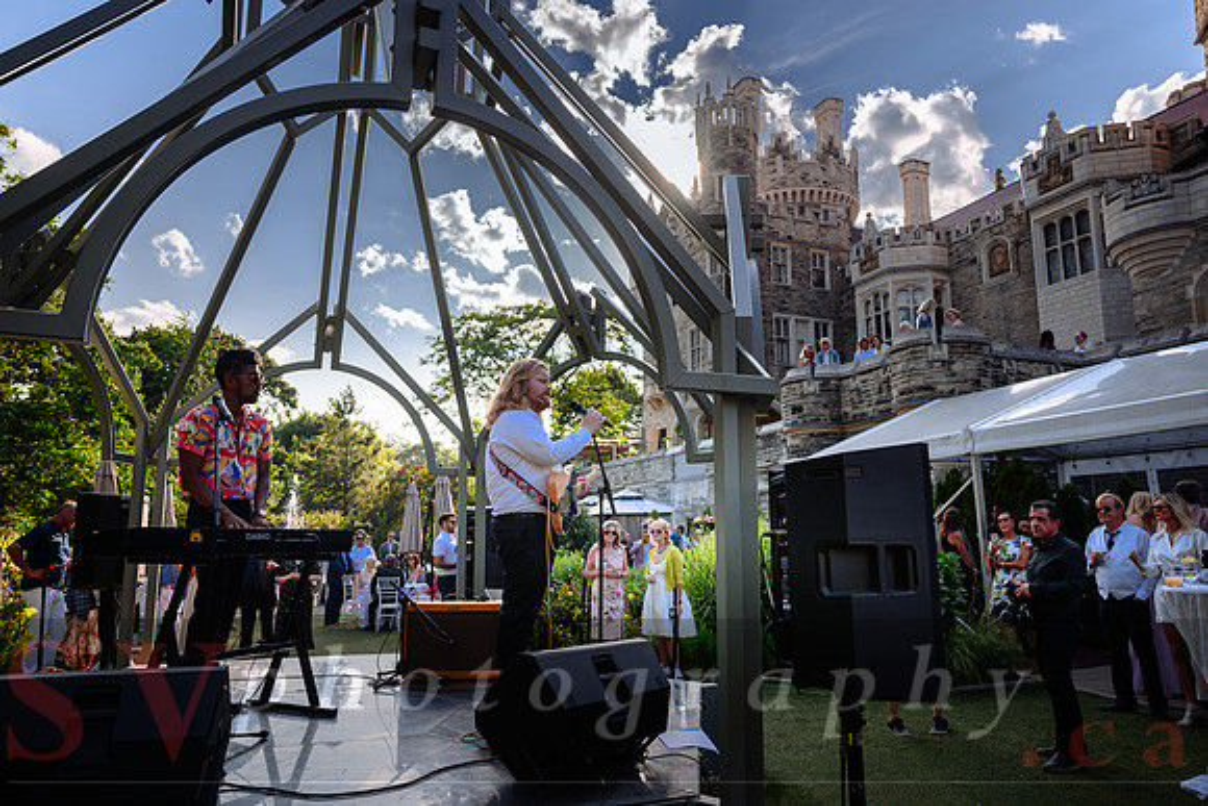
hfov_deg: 73.7
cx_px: 604
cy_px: 403
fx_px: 805
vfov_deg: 53.2
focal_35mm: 24
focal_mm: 24
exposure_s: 1/250
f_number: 3.5
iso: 64
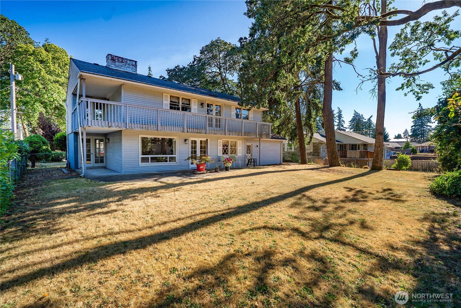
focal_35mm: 16
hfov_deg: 96.7
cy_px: 154
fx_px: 205
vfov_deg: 73.8
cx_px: 230
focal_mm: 16
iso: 80
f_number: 7.1
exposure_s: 1/100
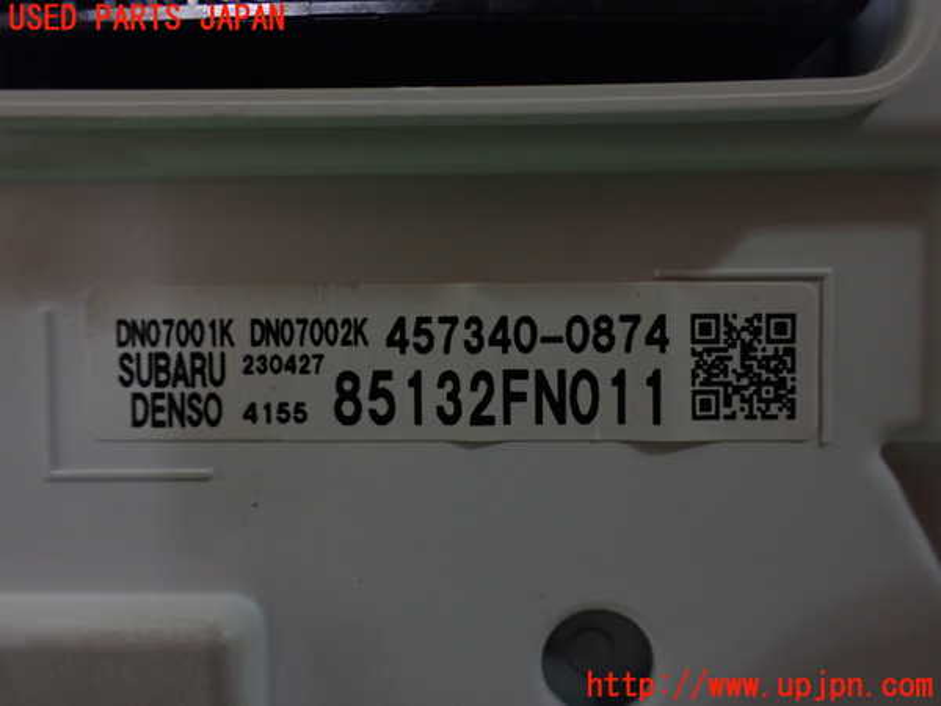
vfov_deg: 46.8
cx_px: 470
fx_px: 816
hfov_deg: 60.0
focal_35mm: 30
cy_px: 353
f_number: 2.3
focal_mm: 5.4
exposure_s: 1/125
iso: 320
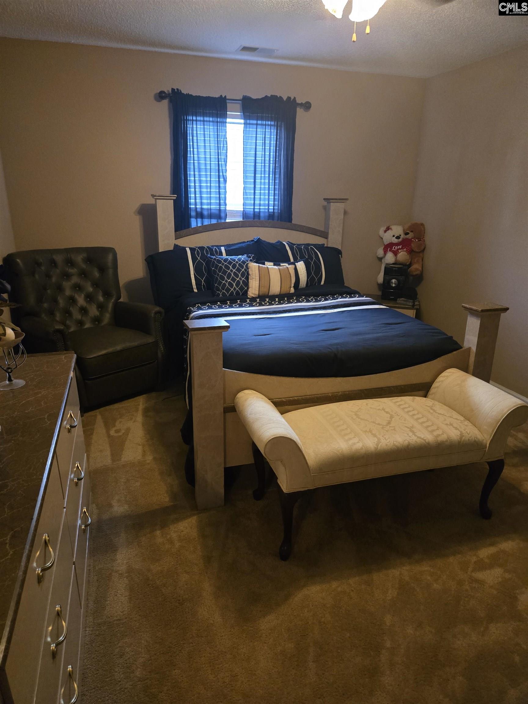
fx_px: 468
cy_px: 352
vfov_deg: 73.9
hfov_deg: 58.9
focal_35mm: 23
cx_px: 264
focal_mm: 5.4
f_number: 1.8
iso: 1250
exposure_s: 1/60
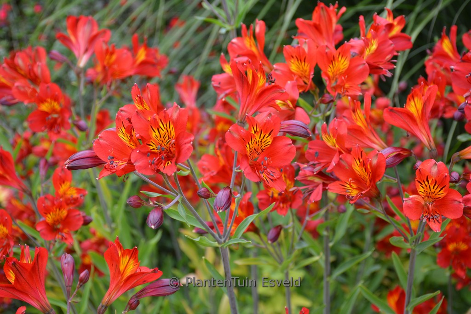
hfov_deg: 29.9
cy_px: 157
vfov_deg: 20.2
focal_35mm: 68
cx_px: 236
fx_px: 883
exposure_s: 1/125
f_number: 5.6
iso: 200
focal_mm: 45
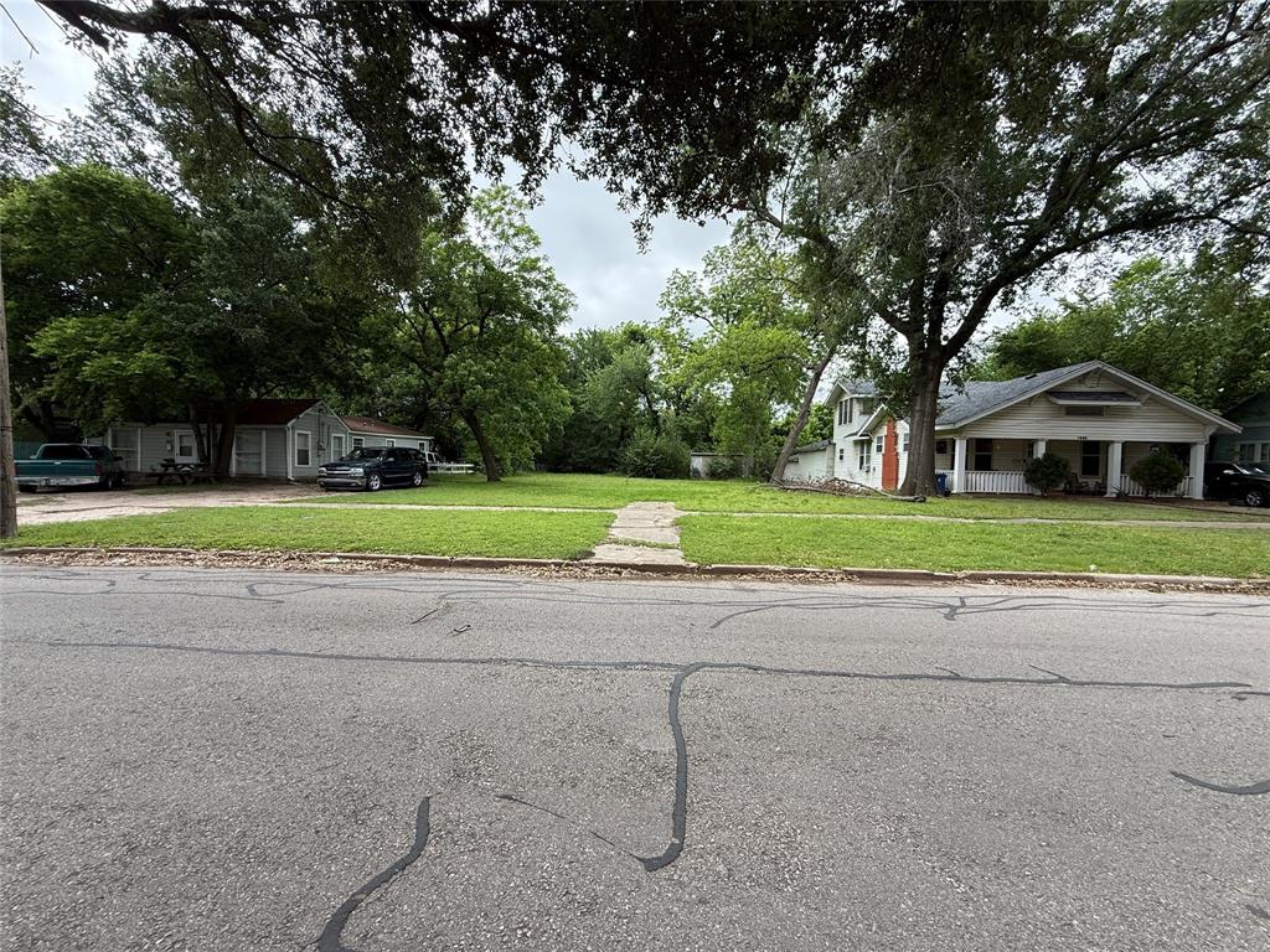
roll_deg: -2.1
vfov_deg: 85.7
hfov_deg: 102.1
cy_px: 476
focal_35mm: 14
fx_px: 514
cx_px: 635
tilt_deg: -1.0
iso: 64
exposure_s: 1/658
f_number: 2.2
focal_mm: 2.22
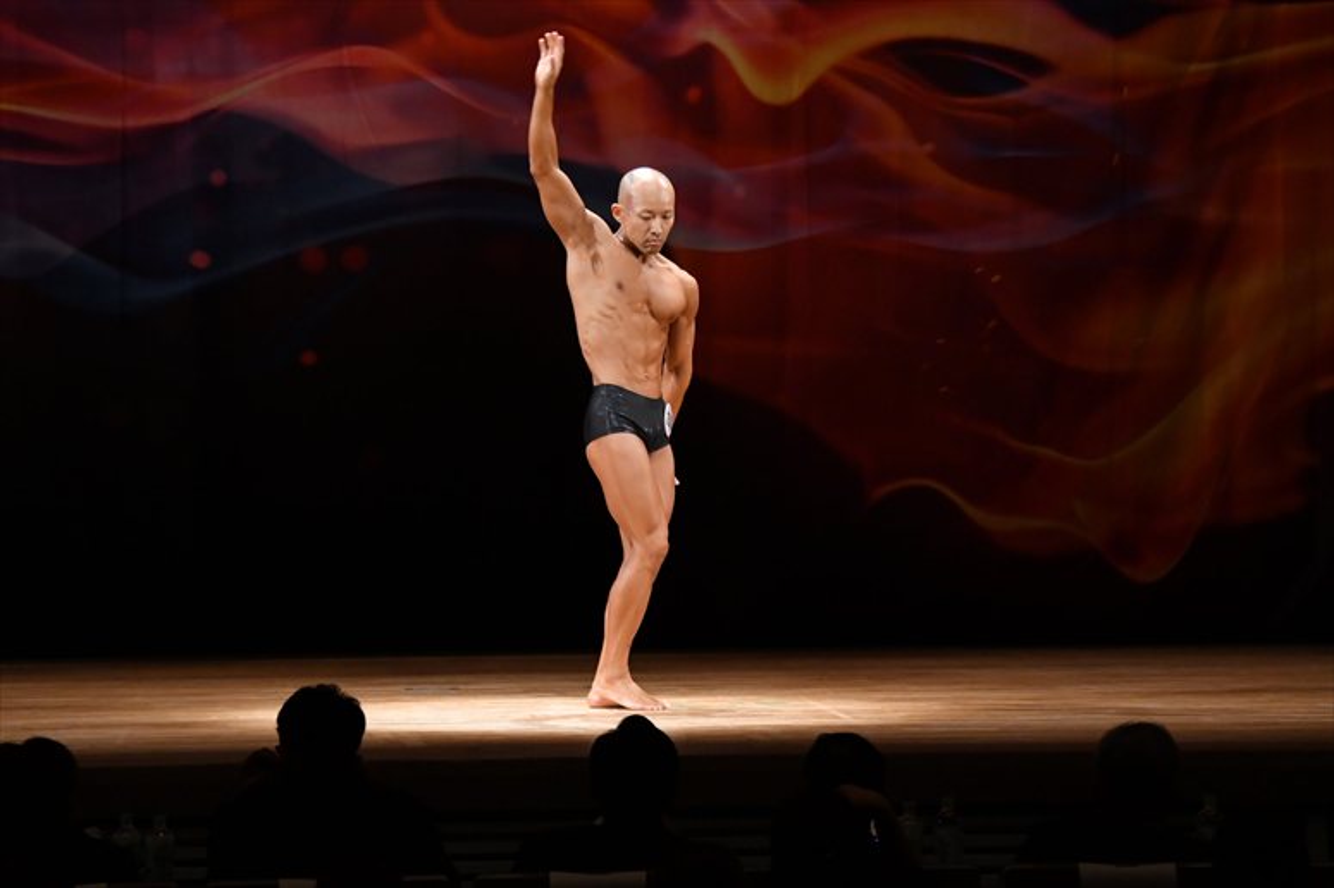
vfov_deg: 7.9
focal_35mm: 174
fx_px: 6445
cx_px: 667
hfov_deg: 11.8
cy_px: 444
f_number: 5.6
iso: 3200
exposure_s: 1/400
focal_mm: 116
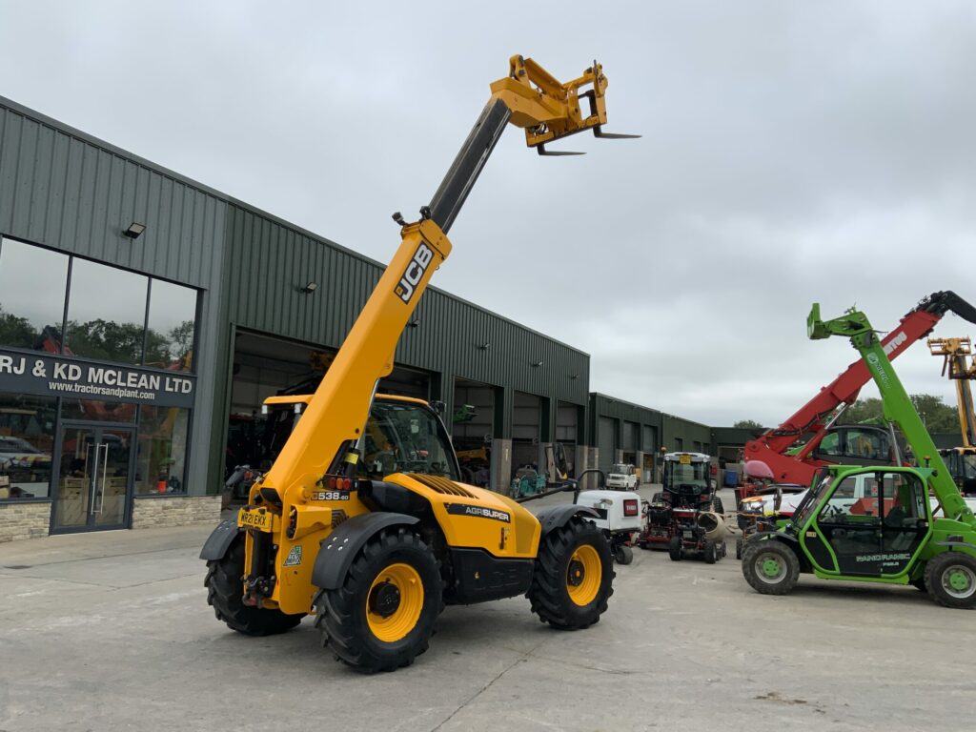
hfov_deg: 61.7
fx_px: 818
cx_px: 488
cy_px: 366
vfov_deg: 48.2
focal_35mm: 29
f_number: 1.8
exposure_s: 1/1786
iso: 16
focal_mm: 3
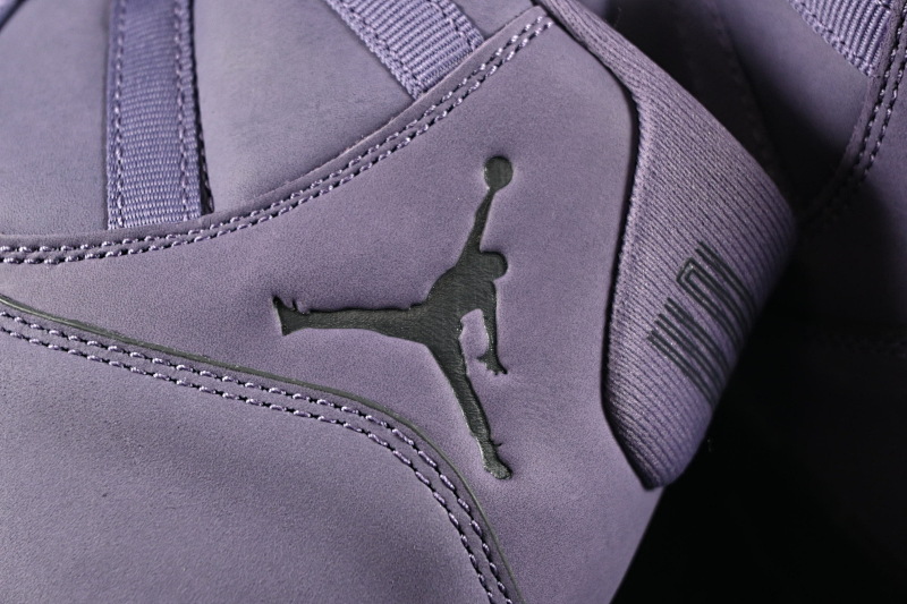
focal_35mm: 75
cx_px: 454
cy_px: 302
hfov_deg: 27.0
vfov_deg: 18.2
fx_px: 1889
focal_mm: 50
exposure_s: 1/125
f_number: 6.3
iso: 1000
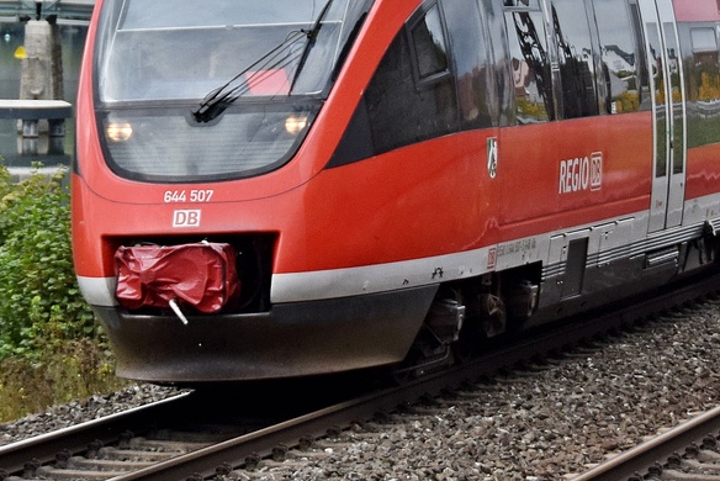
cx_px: 392
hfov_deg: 9.9
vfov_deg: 6.6
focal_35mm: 207
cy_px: 4
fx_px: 4142
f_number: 4.5
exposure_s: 1/1250
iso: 400
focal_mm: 42
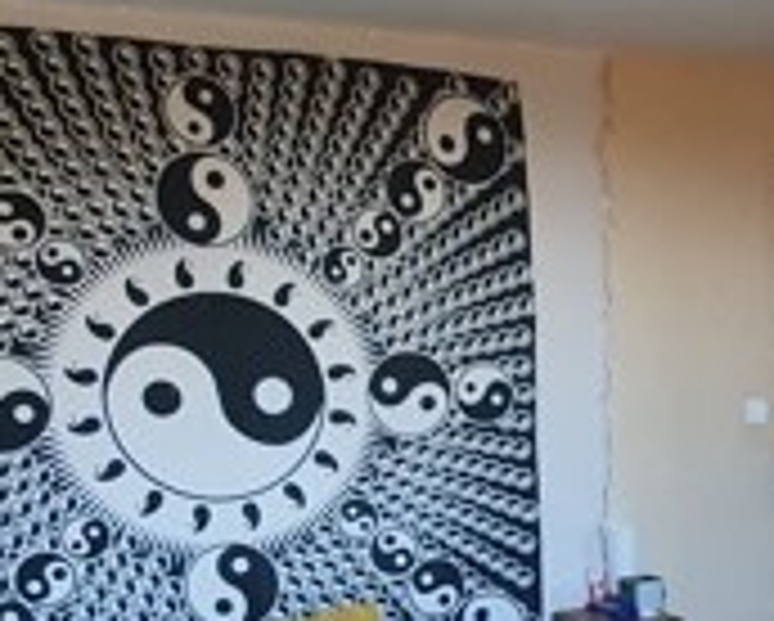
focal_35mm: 59
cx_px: 767
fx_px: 1353
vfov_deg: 25.1
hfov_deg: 29.8
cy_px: 549
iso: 320
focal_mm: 1.8
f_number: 2.2
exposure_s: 1/50
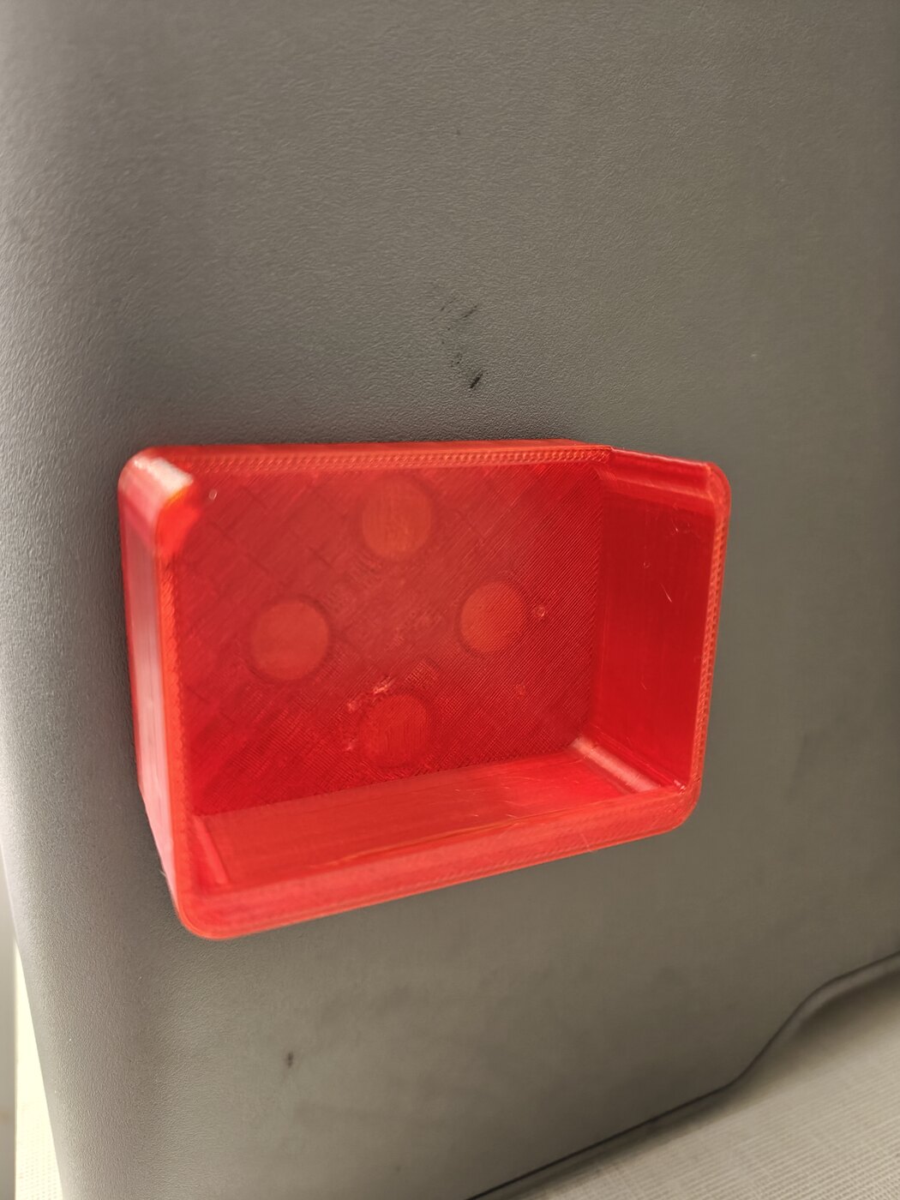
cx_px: 450
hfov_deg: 56.8
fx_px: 832
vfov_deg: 71.6
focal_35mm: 24
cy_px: 600
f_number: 1.8
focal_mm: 5.59
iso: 6400
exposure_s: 1/20
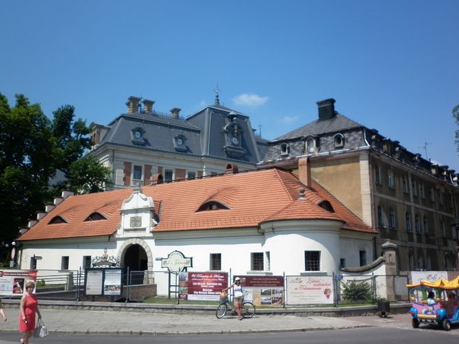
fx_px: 437
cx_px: 224
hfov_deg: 55.4
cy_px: 191
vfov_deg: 42.9
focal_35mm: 33
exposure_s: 1/250
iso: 80
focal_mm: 5
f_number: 7.1
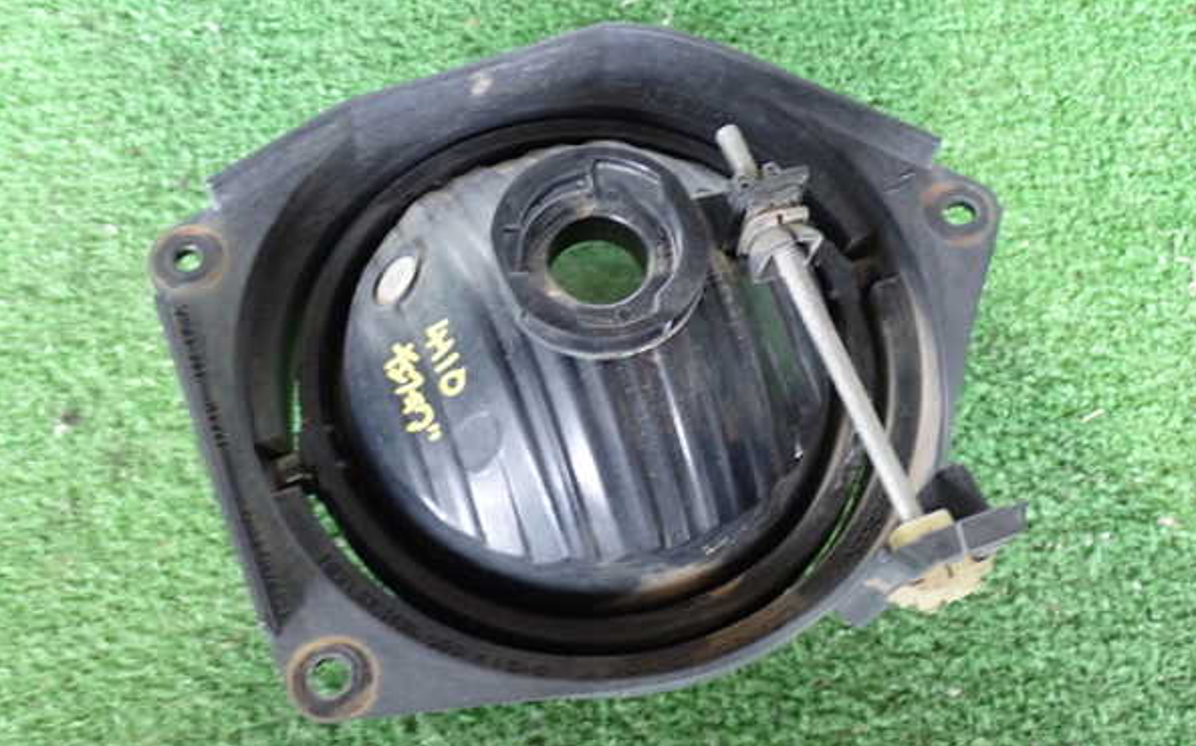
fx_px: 1433
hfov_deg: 45.3
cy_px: 403
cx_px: 601
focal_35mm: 44
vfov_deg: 29.2
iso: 800
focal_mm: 7.31
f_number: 2.8
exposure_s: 1/20
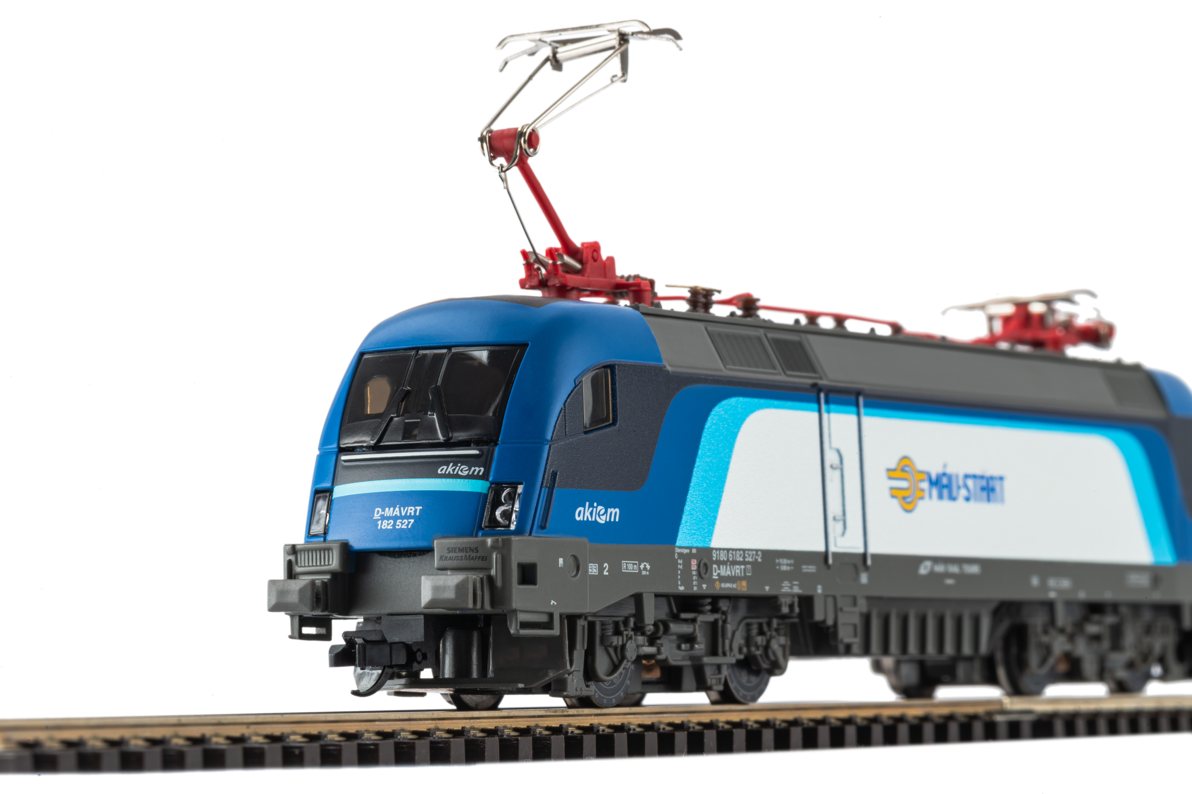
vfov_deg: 13.0
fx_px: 3476
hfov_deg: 19.5
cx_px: 596
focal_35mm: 105
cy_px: 397
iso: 100
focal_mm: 105
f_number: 32
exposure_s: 1/2
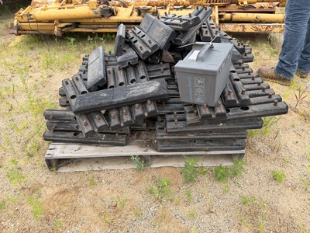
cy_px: 116
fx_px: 215
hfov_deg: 71.6
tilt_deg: -33.9
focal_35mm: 24
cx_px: 155
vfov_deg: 56.8
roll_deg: -0.3
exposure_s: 1/356
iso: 80
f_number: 1.78
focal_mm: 6.76
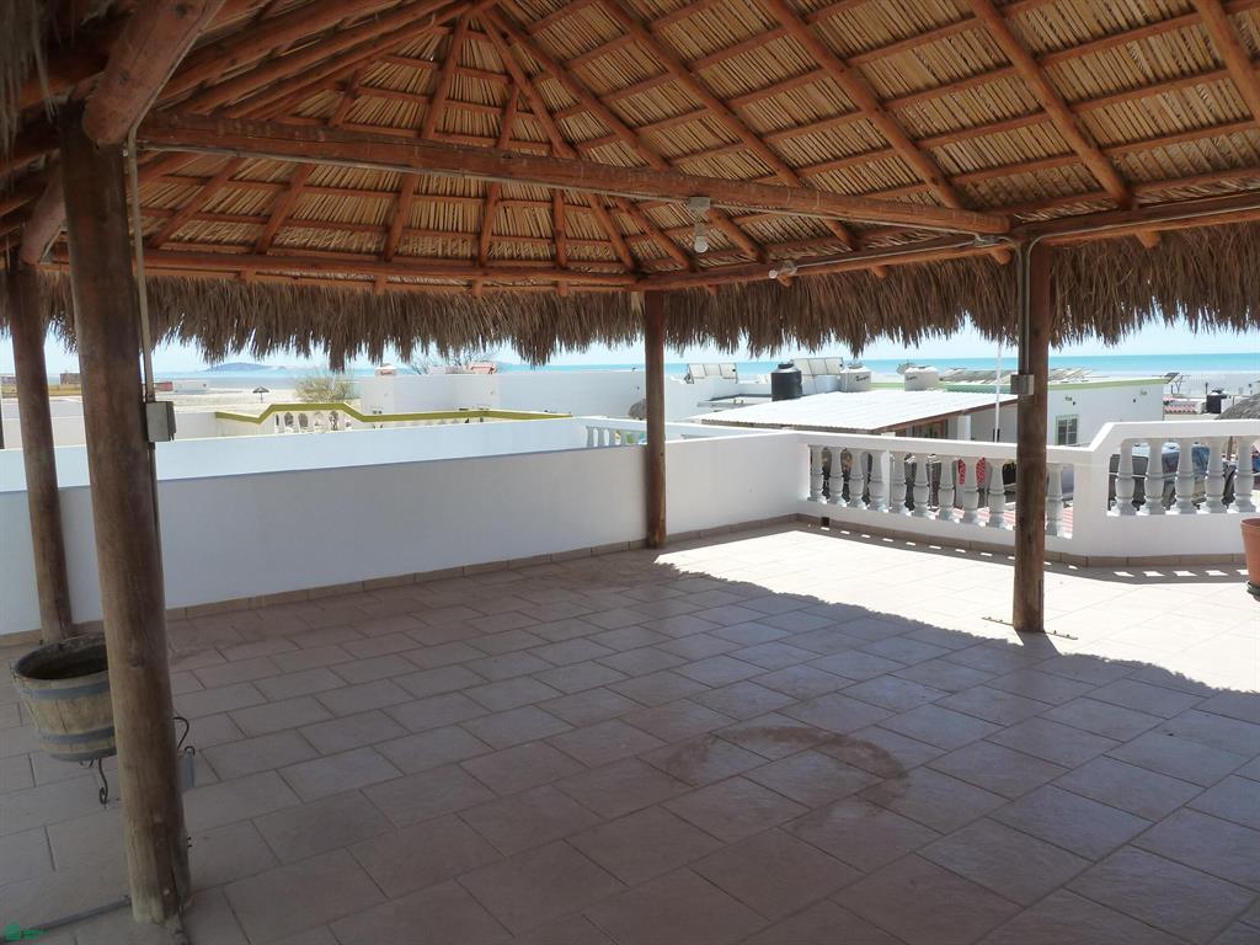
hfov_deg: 69.4
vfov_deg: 54.9
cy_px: 472
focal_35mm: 25
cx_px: 630
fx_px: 910
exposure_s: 1/400
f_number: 4.5
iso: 125
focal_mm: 4.1
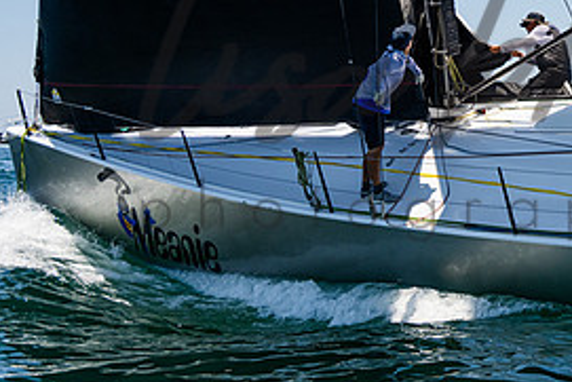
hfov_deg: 20.7
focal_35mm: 94
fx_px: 1494
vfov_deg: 14.4
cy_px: 52
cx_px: 610
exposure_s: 1/2500
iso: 500
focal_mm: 44
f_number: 8
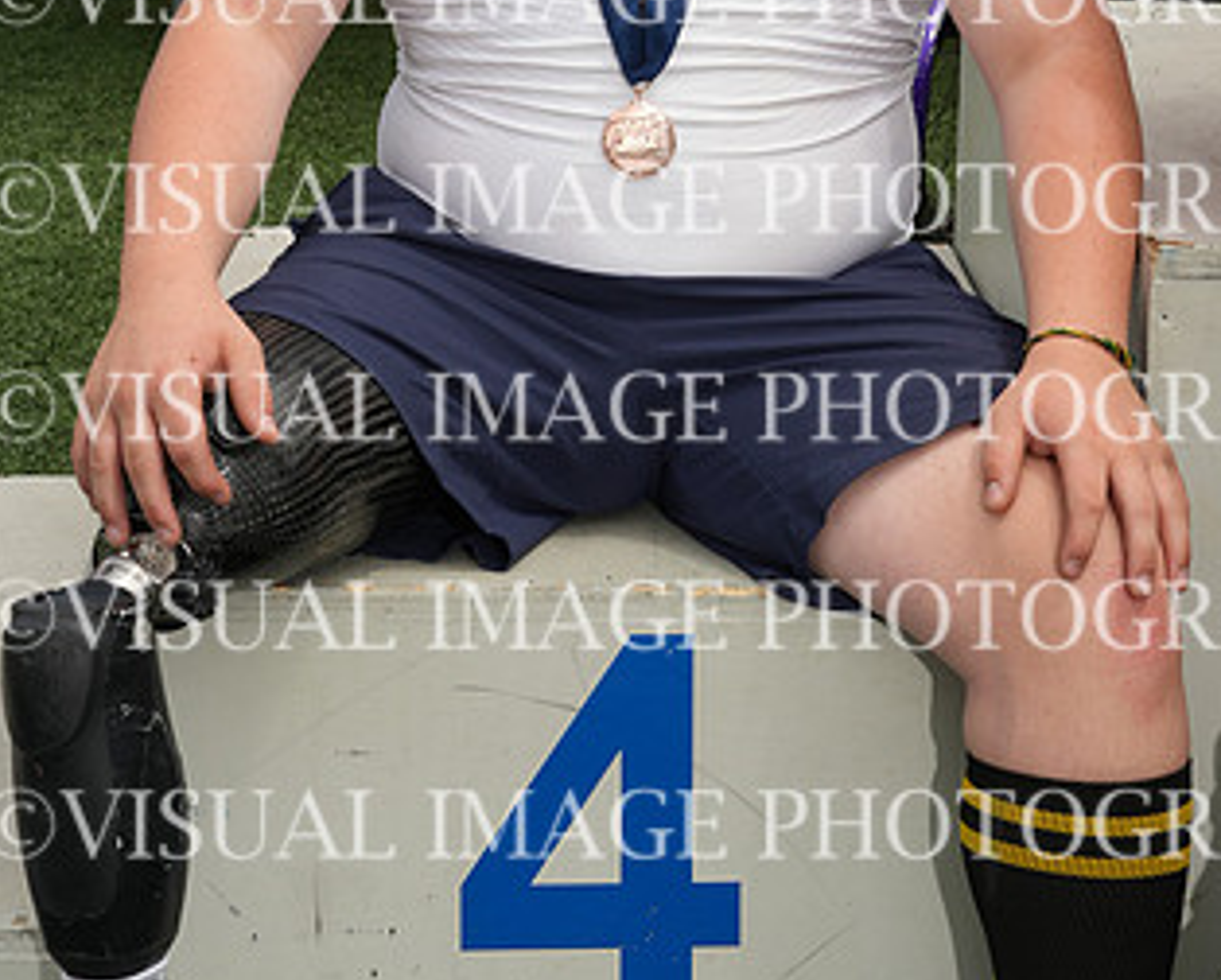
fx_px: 3944
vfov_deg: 13.8
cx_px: 731
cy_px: -117
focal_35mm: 109
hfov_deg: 17.6
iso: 100
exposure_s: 1/160
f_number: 11
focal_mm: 42
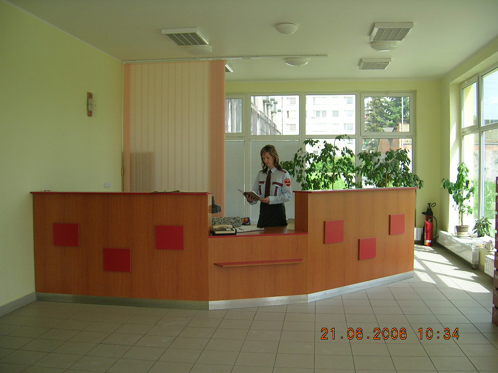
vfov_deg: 39.7
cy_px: 186
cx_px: 249
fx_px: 518
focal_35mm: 36
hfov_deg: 51.4
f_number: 2.8
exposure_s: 1/222
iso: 50
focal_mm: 5.5
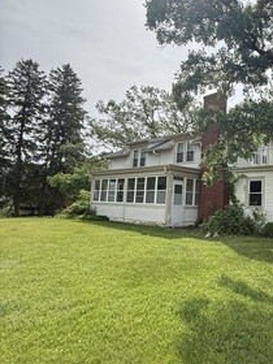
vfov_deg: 69.4
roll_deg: -3.3
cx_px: 242
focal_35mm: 25
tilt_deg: +4.5
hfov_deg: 49.3
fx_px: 263
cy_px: 187
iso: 64
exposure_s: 1/1145
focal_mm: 2.22
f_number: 2.2
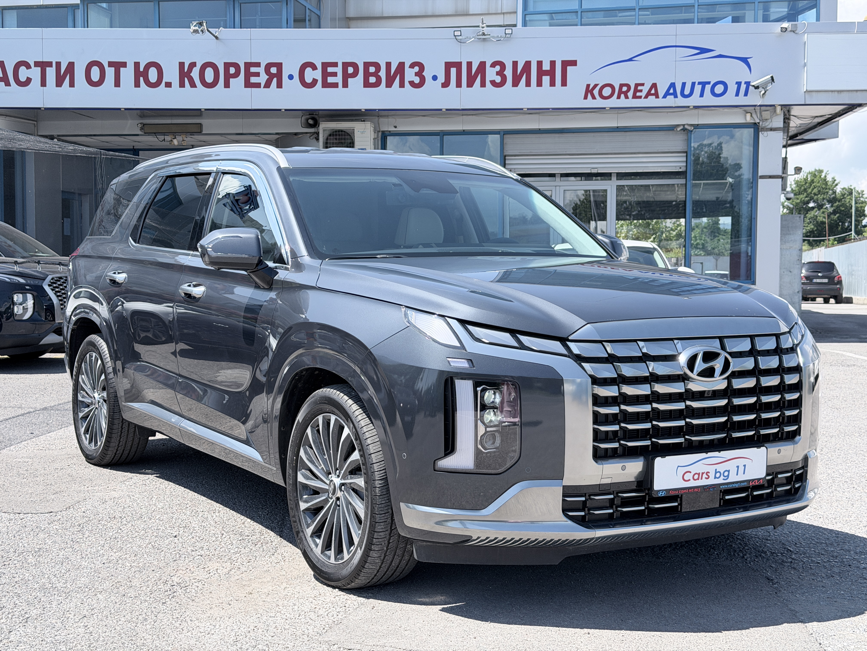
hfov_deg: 39.7
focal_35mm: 48
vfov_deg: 30.3
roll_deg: +0.3
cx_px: 434
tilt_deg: -2.0
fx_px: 1202
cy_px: 326
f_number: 1.78
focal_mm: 6.76
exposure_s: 1/2494
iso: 80
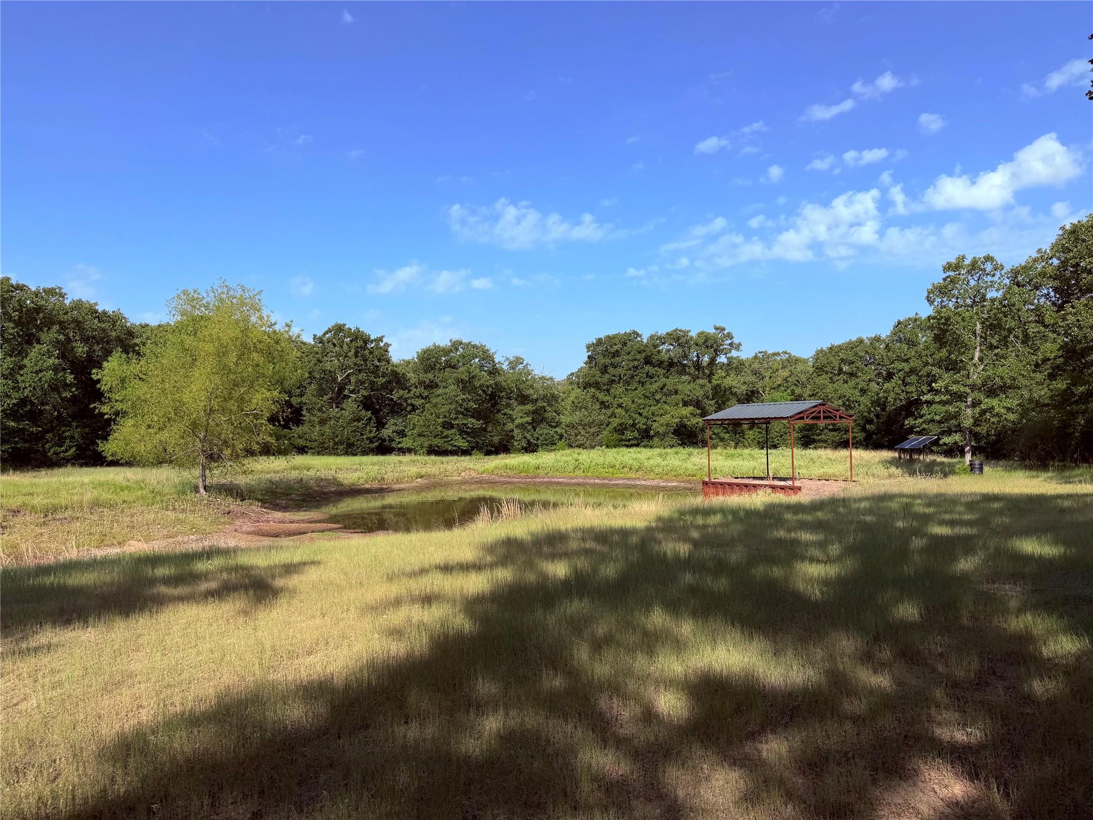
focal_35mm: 24
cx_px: 546
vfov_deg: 56.8
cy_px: 410
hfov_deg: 71.6
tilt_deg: +0.3
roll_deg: +1.7
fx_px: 758
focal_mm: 6.76
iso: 80
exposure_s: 1/4405
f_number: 1.78
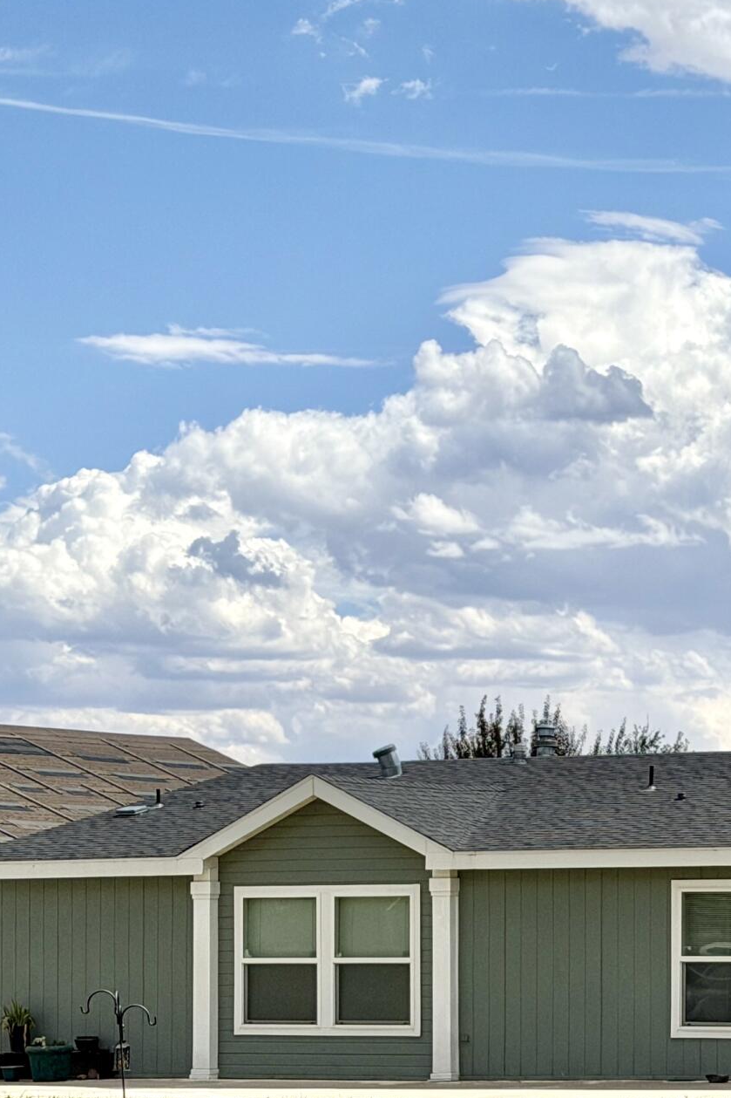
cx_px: 830
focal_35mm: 119
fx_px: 3625
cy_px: 807
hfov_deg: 11.3
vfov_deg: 17.1
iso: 64
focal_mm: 6.76
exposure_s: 1/9901
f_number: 1.78
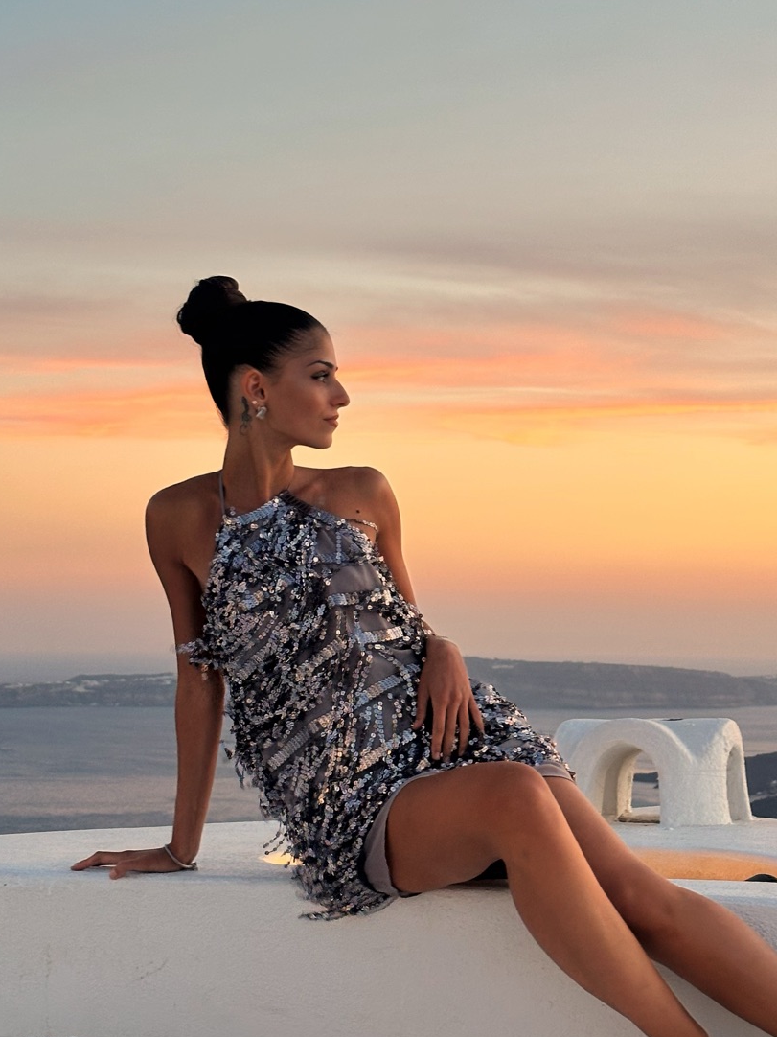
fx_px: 2126
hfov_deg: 20.7
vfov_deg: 27.4
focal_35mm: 71
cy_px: 490
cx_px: 455
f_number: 1.78
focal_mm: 6.86
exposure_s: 1/111
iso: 80
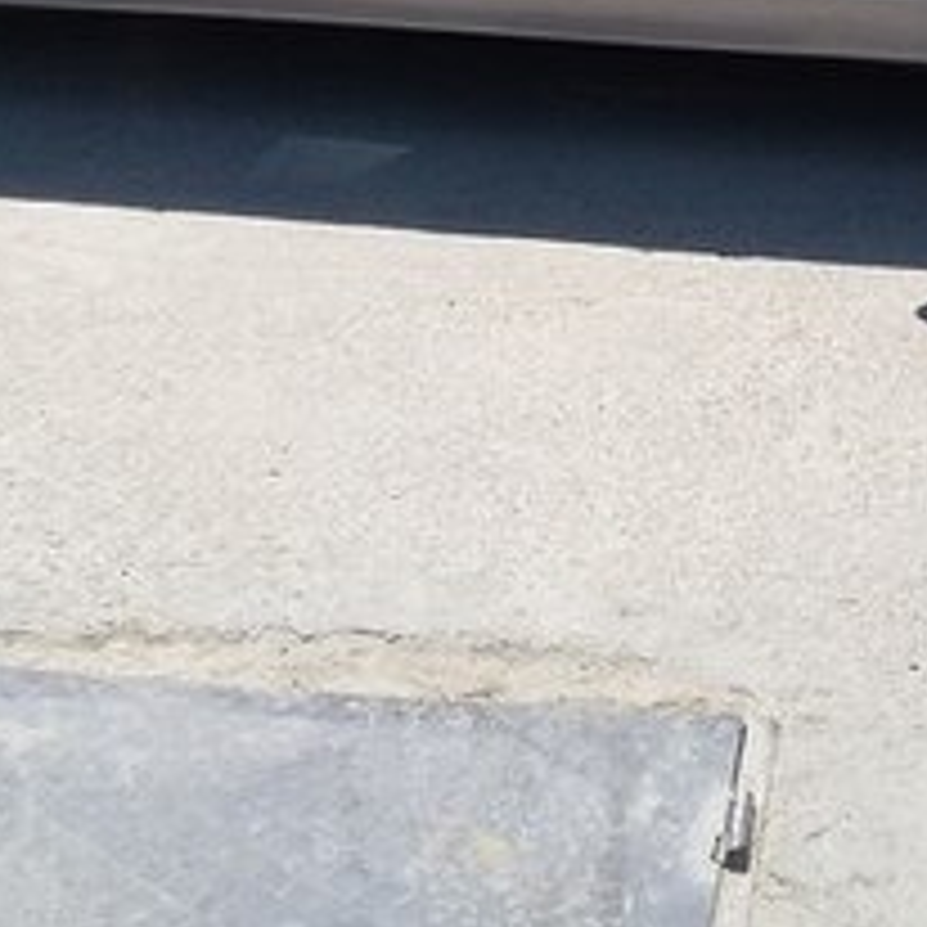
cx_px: 594
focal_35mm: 88
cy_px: -173
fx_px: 2666
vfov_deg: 18.7
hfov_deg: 19.7
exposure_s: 1/944
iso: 50
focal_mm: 3.3
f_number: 2.2
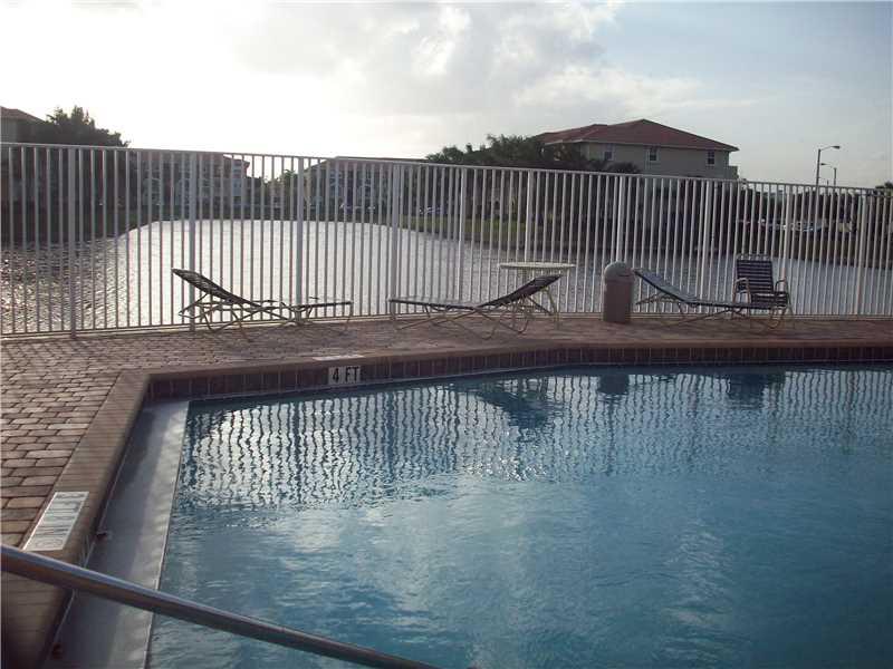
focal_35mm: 37
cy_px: 334
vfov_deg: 38.7
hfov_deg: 50.1
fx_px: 955
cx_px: 446
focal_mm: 6.2
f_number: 5.6
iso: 80
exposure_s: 1/345
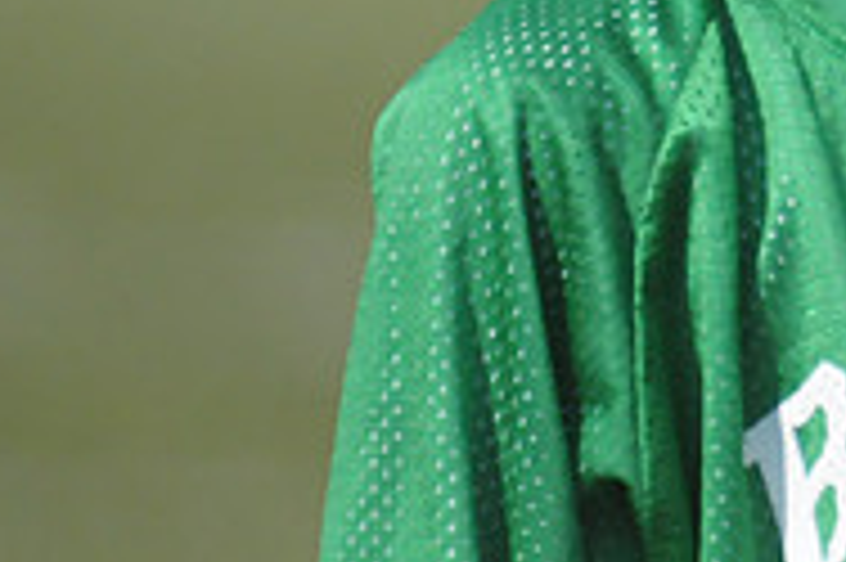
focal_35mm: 1853
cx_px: 1292
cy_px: -299
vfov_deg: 0.7
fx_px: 43506
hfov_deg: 1.1
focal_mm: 400
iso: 1600
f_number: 4
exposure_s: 1/8000
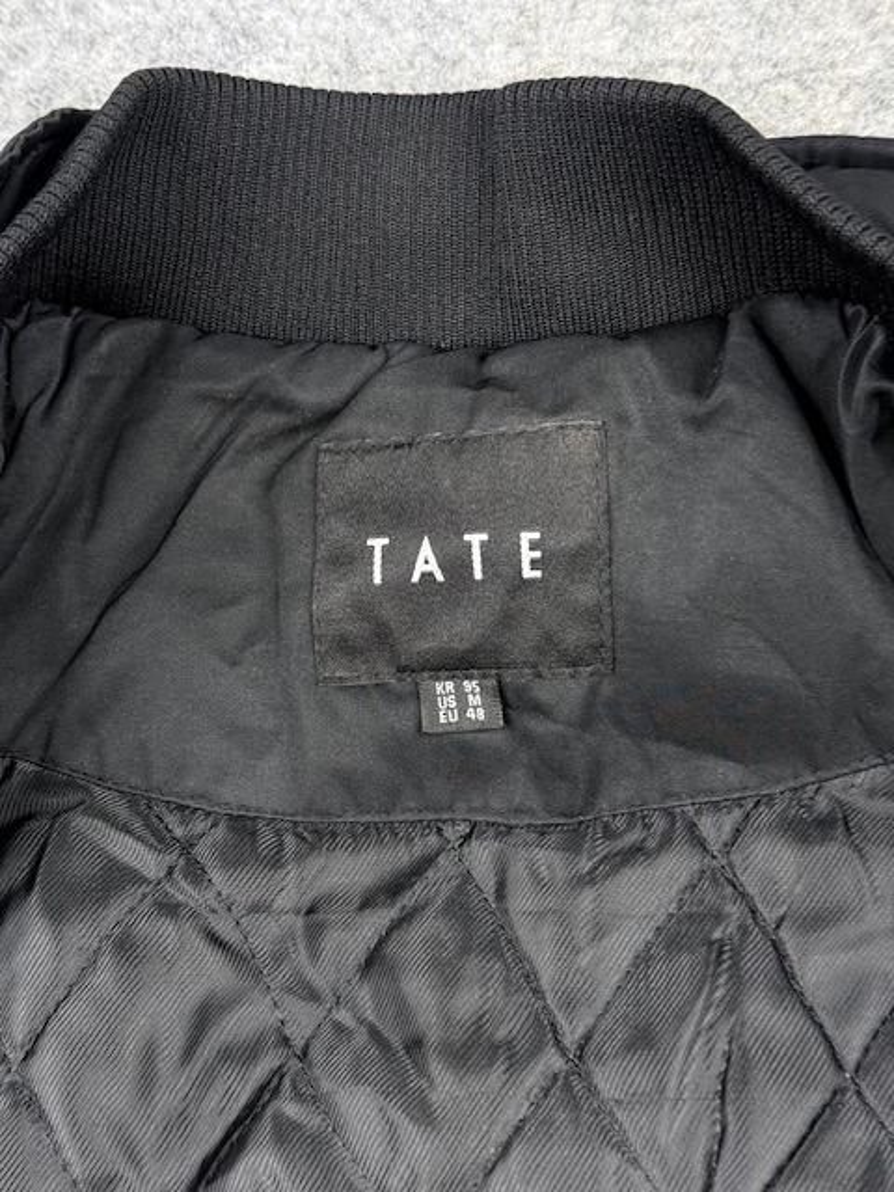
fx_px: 1653
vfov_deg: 39.7
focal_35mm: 48
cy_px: 596
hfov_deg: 30.3
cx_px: 447
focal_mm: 6.76
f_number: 1.78
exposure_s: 1/50
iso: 100
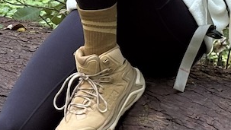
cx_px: 57
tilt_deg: -5.2
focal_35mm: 224
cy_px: 6
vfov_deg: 5.4
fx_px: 1373
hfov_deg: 9.6
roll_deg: -5.2
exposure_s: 1/40
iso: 320
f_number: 1.6
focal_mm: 5.96
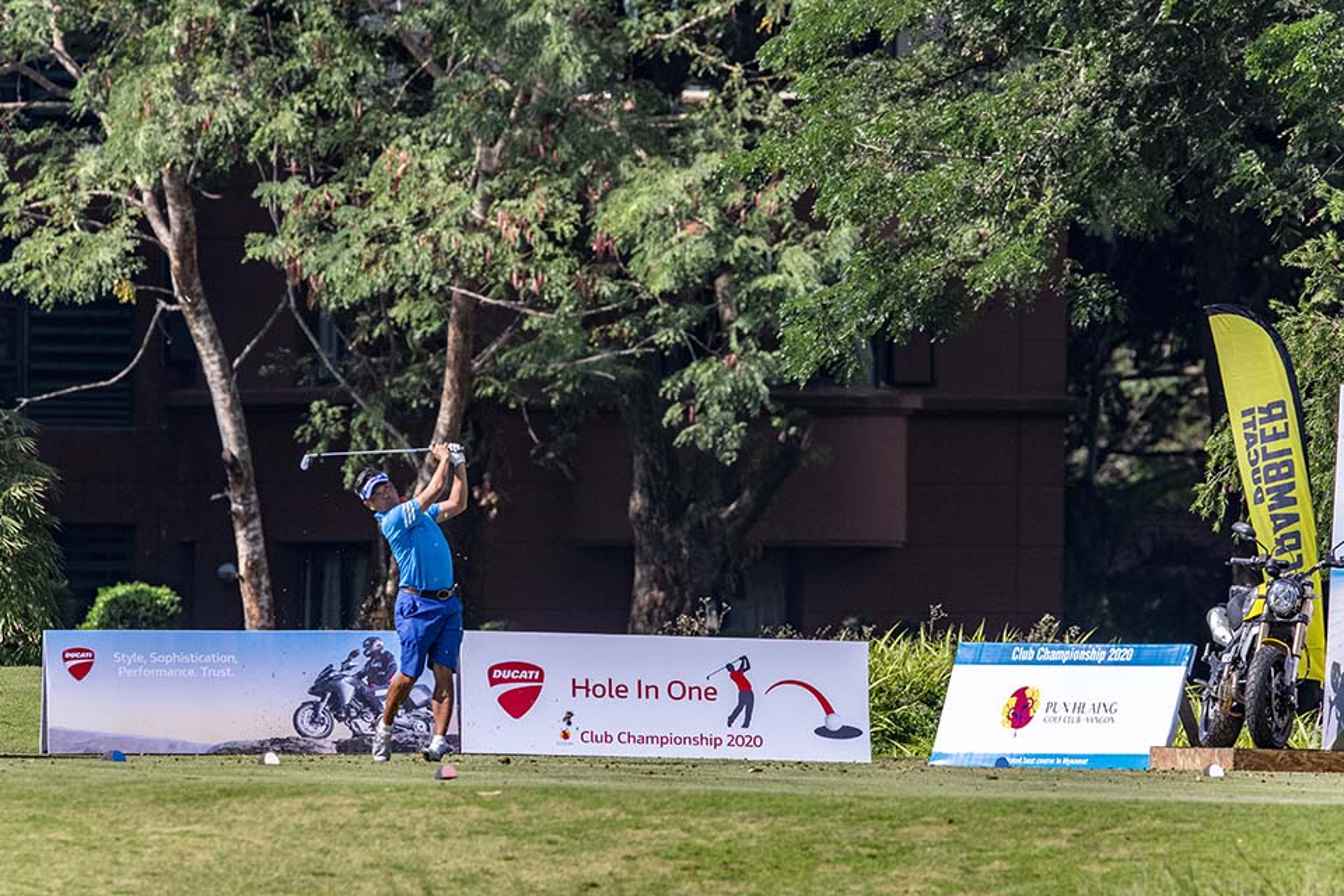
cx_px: 672
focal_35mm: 650
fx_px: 24265
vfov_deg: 2.1
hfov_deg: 3.2
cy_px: 448
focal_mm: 650
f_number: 9
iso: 1600
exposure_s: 1/2000
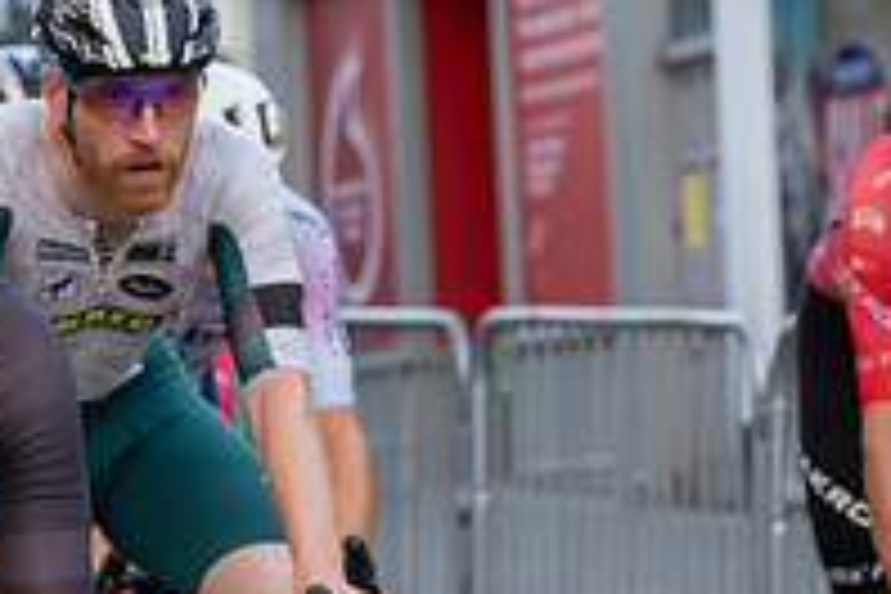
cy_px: 49
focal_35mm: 313
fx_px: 7746
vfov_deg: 4.4
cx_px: -155
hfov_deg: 6.5
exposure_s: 1/640
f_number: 4
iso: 320
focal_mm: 70
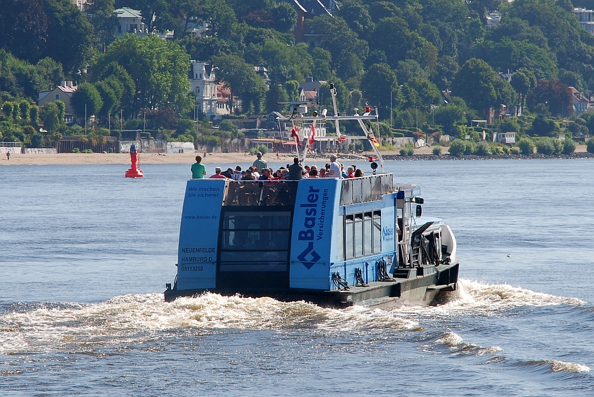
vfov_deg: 6.8
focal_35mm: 202
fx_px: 3345
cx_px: 297
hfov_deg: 10.1
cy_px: 198
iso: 180
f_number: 10
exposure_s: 1/250
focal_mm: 135
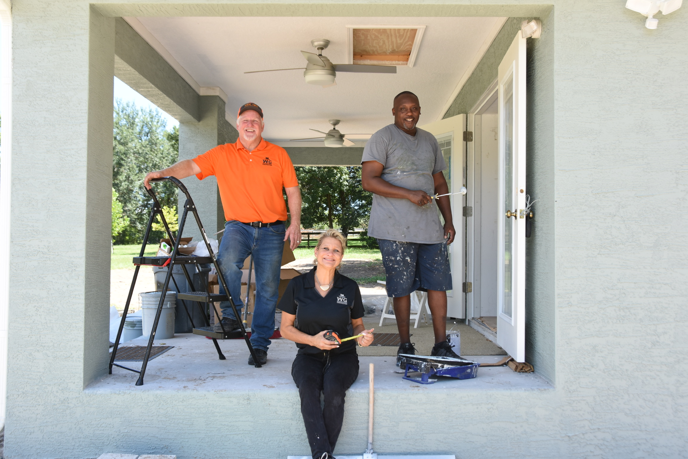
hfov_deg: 49.6
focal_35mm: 39
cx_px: 344
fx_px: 745
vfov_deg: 34.2
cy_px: 230
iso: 320
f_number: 6.3
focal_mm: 26
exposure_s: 1/250
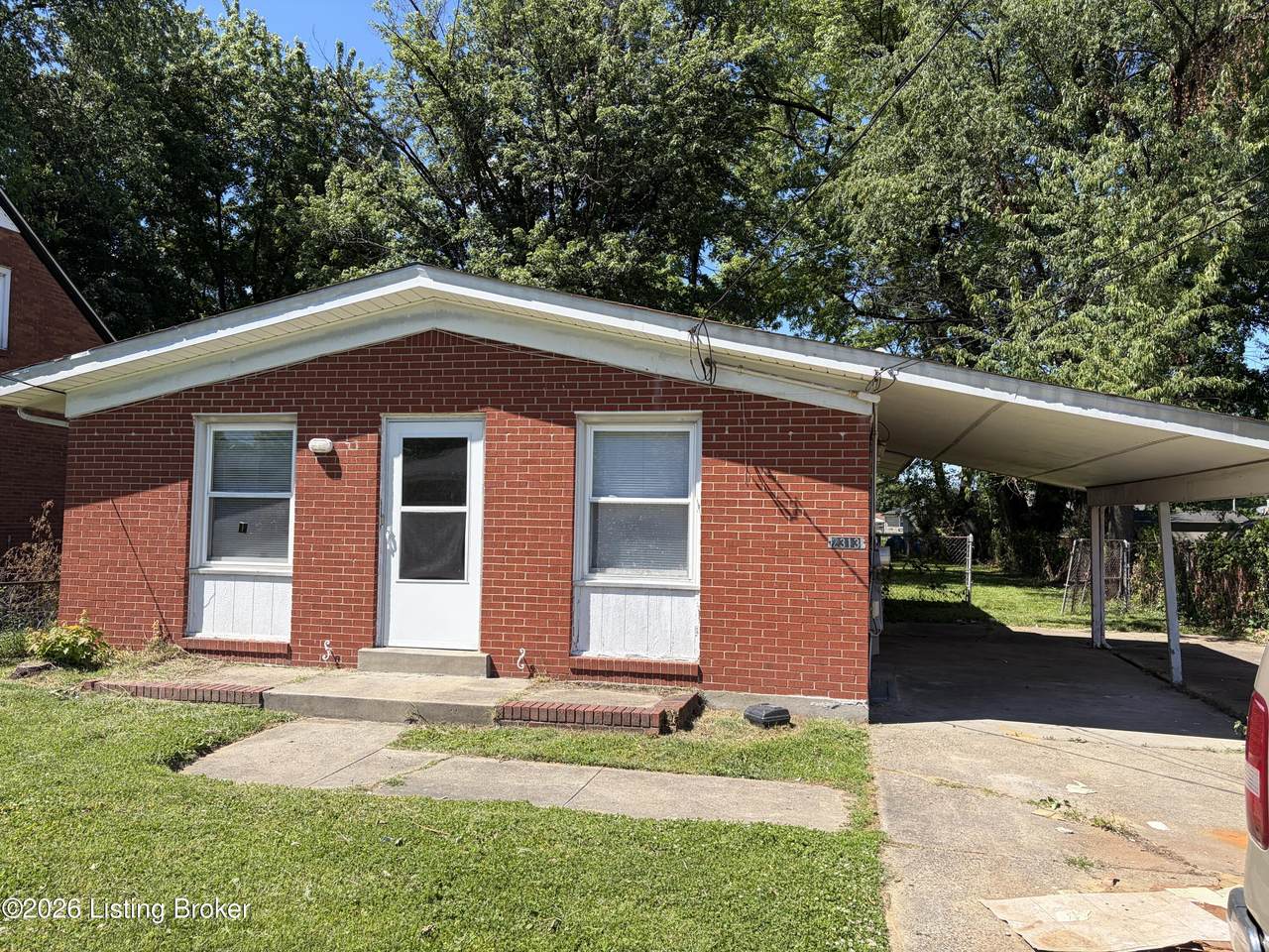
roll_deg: -0.7
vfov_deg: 53.1
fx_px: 953
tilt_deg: +3.7
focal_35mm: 26
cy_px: 476
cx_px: 634
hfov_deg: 67.3
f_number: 1.6
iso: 50
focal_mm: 5.96
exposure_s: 1/2538
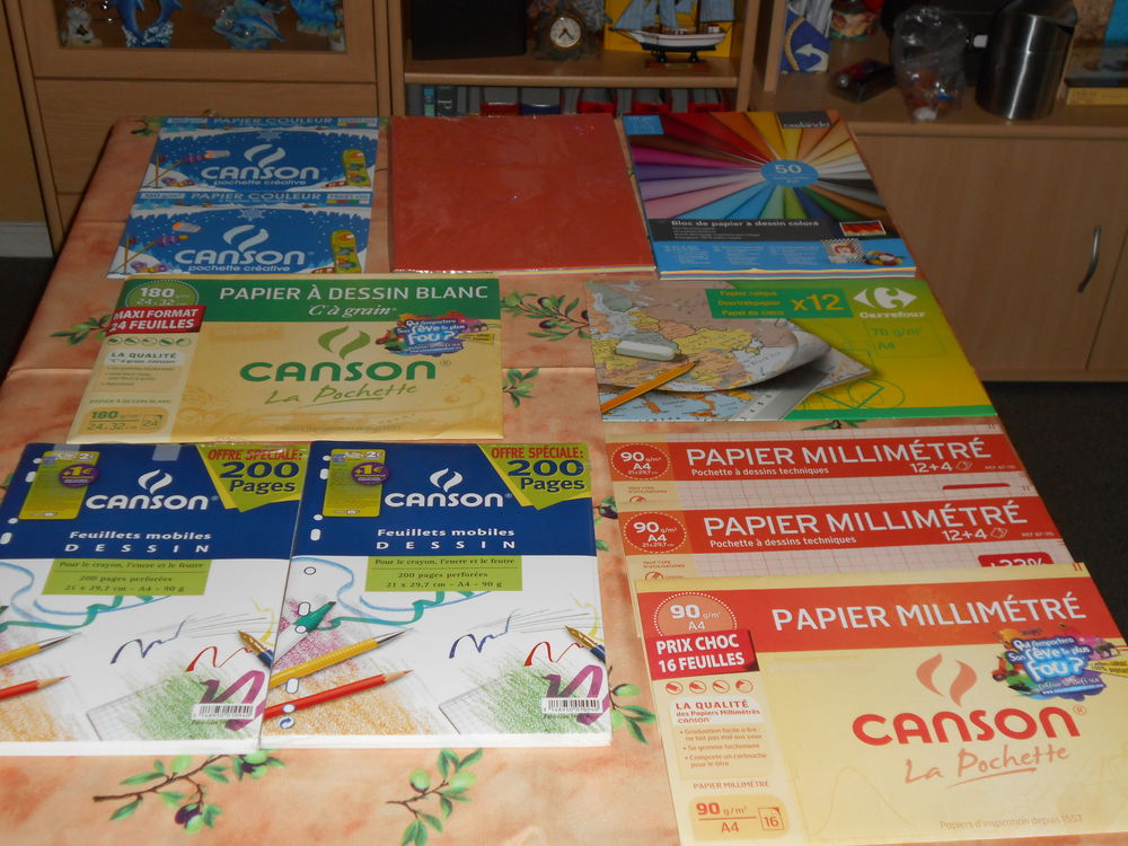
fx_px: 1434
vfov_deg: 32.9
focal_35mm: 44
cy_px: 423
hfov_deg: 42.9
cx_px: 564
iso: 200
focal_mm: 7.7
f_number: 4.2
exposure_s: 1/30
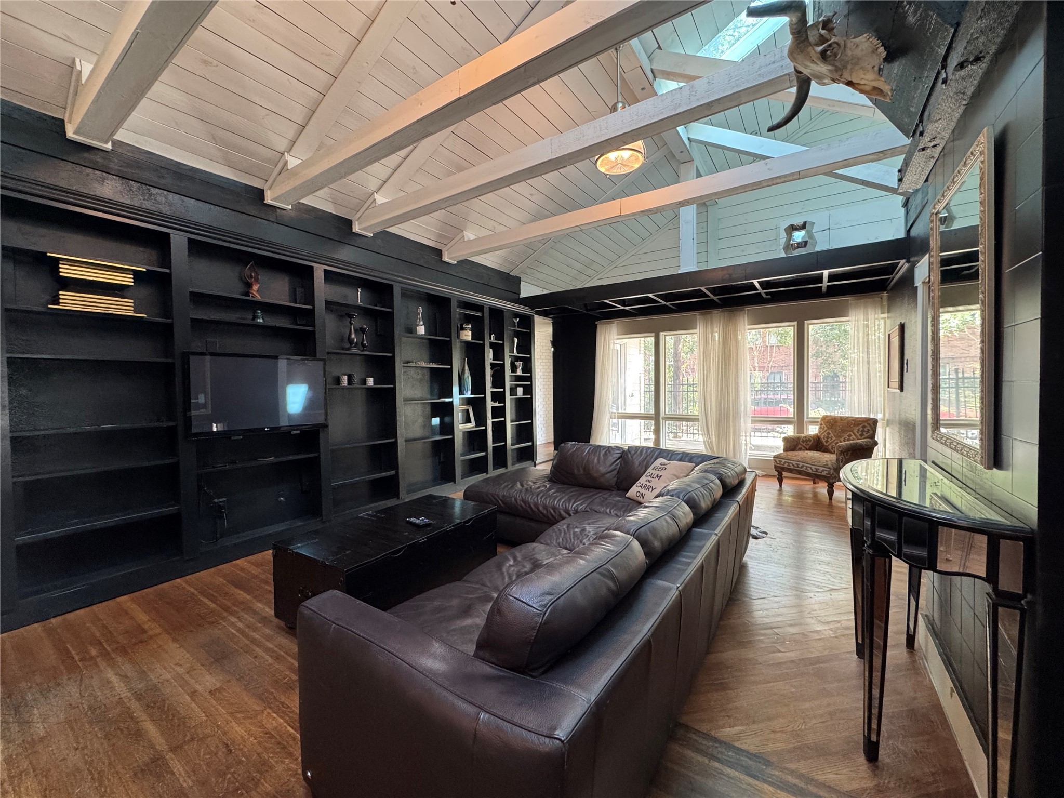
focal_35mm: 14
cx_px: 532
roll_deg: +0.5
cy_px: 399
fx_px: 430
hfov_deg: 102.1
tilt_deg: -2.2
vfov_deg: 85.7
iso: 320
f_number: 2.2
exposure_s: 1/60
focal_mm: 2.22
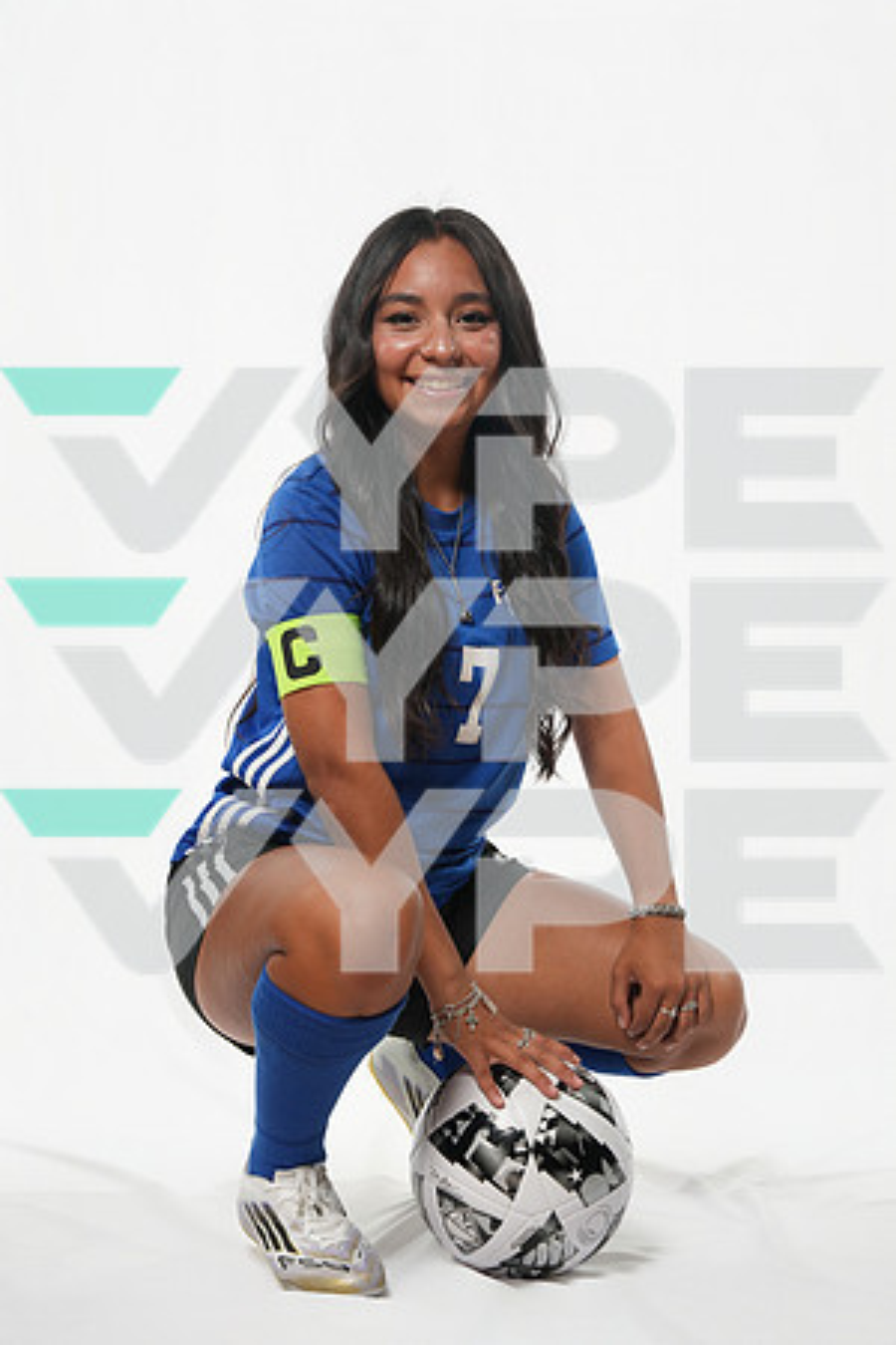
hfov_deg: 19.5
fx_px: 2613
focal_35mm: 70
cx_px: 448
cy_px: 672
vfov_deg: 28.8
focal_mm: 70
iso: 500
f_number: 8
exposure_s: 1/125
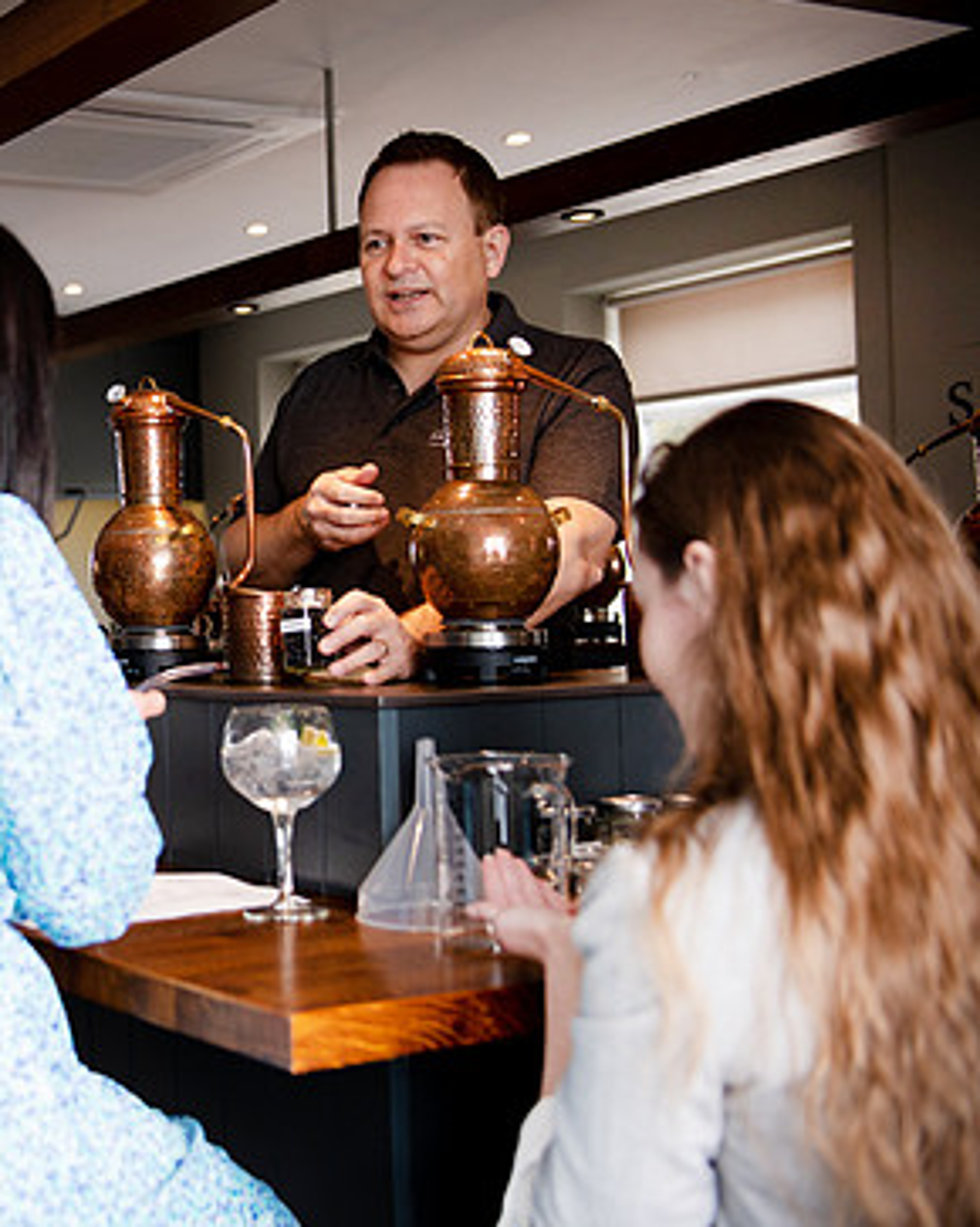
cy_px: 590
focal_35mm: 54
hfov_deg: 26.9
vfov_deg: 34.8
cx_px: 54
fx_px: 1959
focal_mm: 36
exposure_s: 1/250
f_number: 2.8
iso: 320
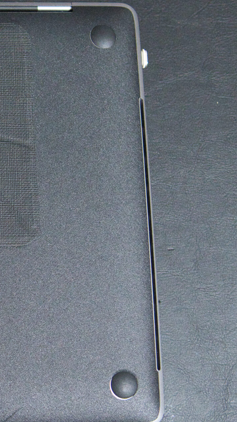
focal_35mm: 95
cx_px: -163
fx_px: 1061
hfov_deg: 11.9
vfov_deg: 22.5
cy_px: 216
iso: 6400
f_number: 2.5
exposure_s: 1/125
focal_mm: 30
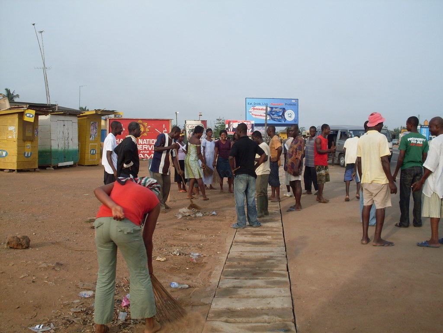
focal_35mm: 38
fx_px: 486
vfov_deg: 37.7
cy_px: 166
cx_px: 222
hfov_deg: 49.0
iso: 80
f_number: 8.4
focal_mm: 6.3
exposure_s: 1/125
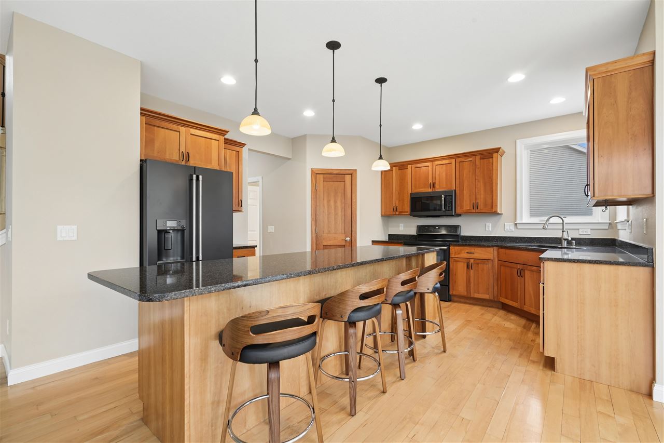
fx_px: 295
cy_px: 222
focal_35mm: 16
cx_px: 332
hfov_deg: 96.7
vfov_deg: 73.7
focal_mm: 16
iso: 400
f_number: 10
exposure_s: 1/5
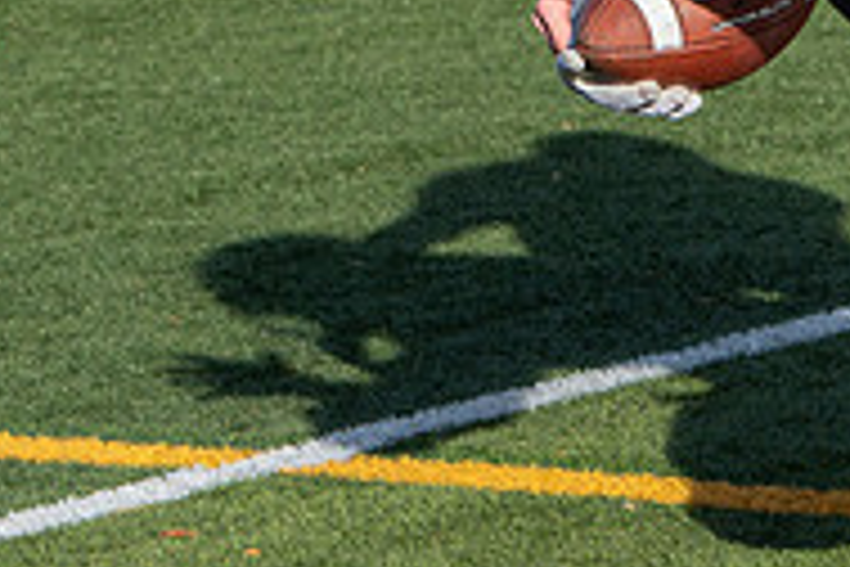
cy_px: -143
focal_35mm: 322
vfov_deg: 4.3
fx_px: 7602
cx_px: 1548
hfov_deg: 6.3
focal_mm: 86
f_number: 5
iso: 320
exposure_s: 1/2500
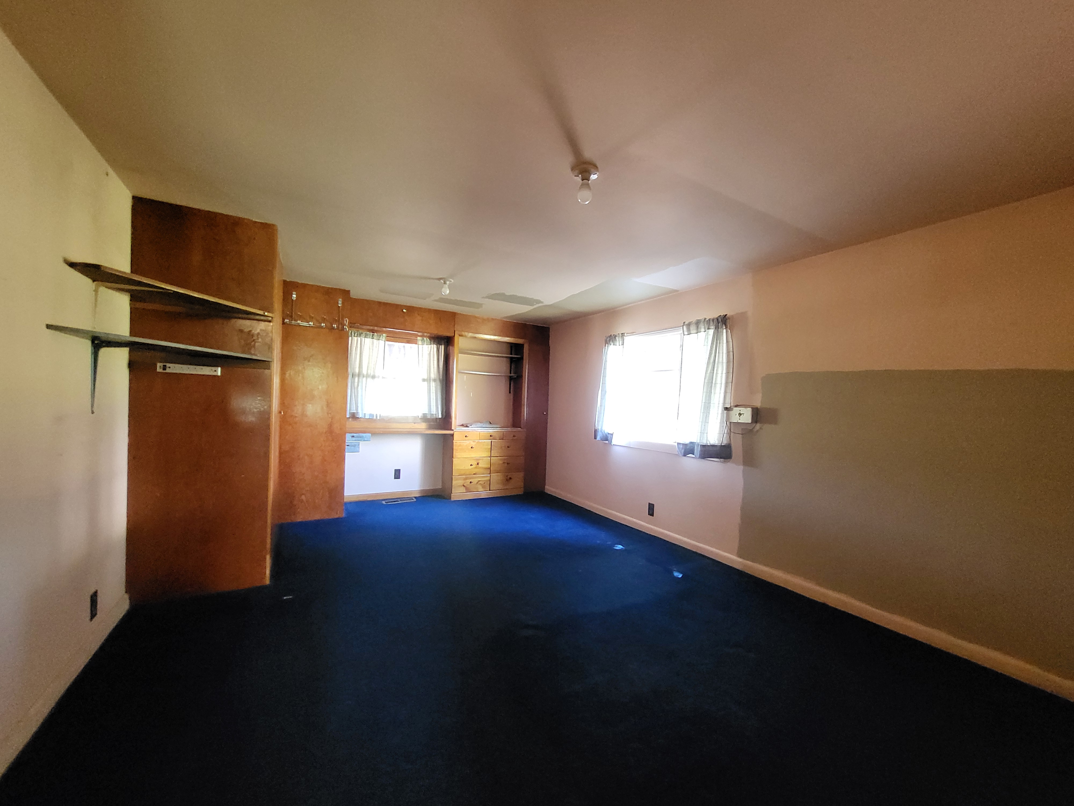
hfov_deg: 106.2
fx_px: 403
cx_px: 537
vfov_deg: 89.9
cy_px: 403
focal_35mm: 13
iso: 640
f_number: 2.2
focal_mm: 1.74
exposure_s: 1/30
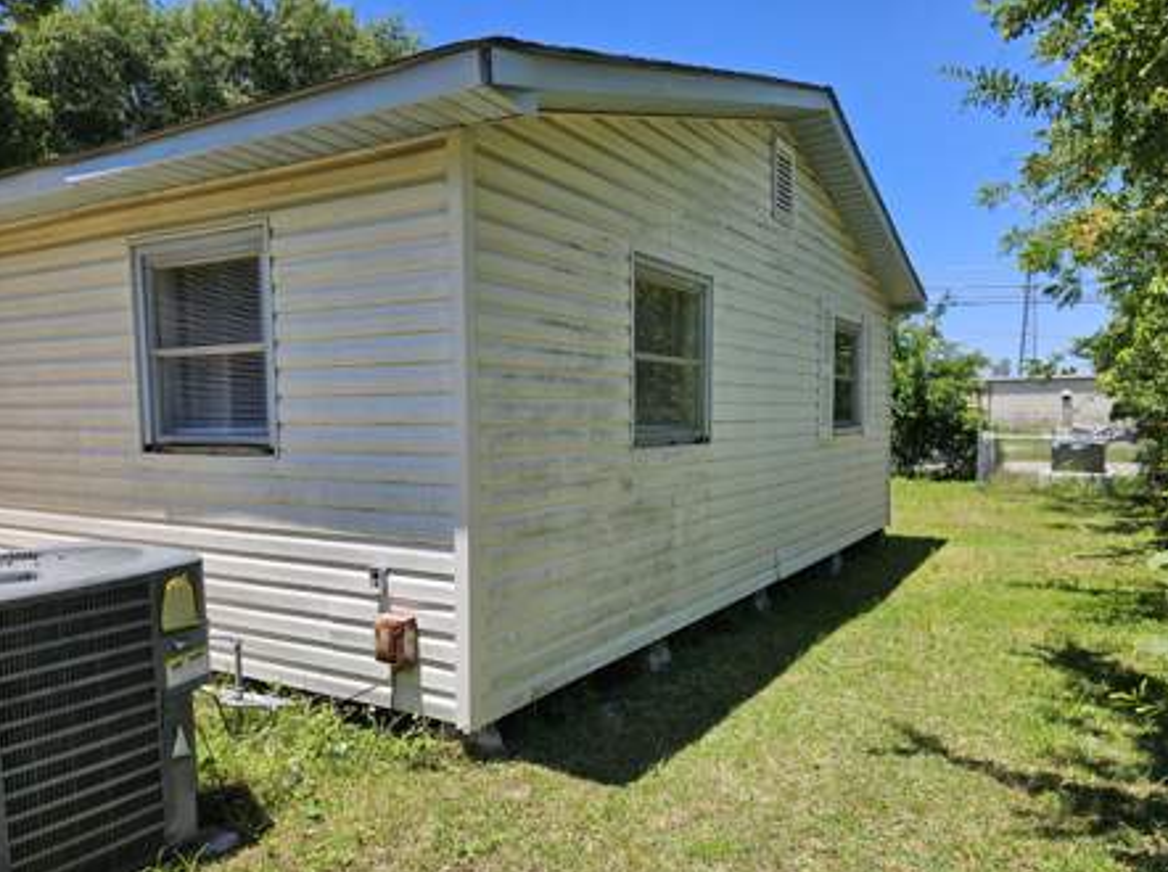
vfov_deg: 54.7
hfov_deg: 69.4
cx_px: 629
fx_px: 842
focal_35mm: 25
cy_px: 472
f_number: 1.8
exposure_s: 1/1484
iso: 25
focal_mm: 5.4
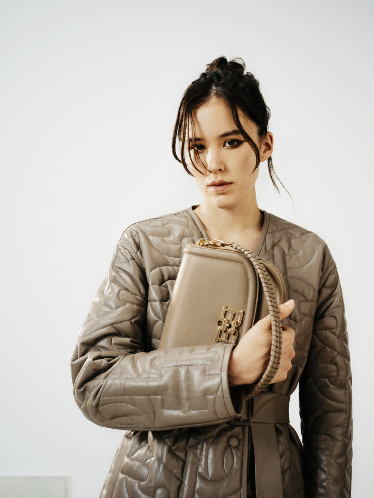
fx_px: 504
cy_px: 249
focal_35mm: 35
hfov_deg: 40.7
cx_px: 187
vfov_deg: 52.6
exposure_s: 1/250
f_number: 7.1
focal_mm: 45
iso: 400
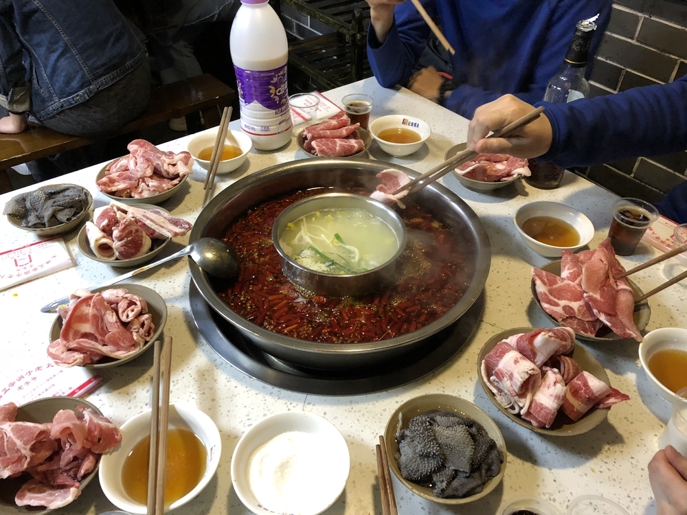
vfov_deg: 49.7
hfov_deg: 63.4
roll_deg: +0.4
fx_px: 556
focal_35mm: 28
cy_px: 258
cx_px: 344
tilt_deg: -40.2
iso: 100
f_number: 1.8
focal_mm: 4
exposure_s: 1/13
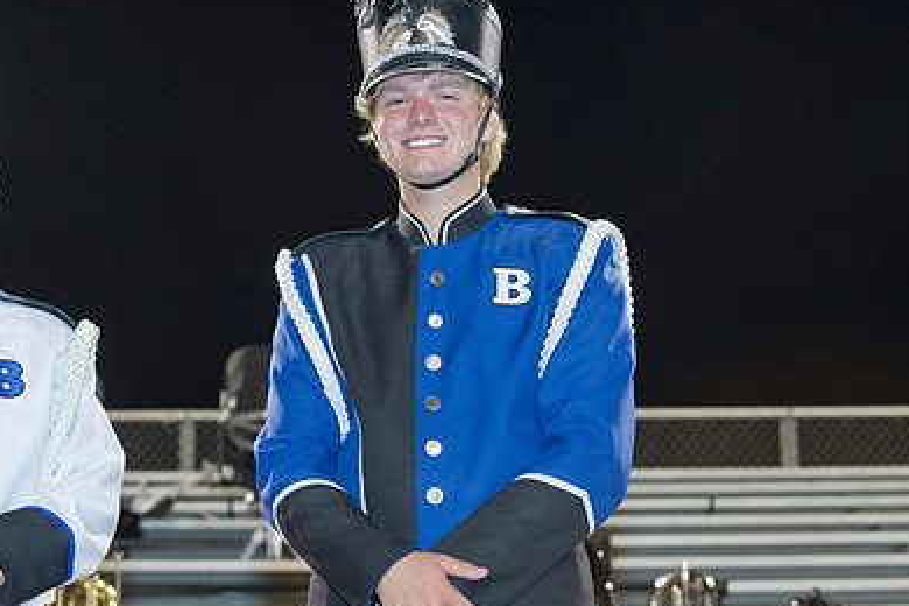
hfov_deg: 19.6
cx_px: 296
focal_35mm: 104
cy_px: 289
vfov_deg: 13.2
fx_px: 2626
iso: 3200
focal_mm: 70
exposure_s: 1/100
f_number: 3.5
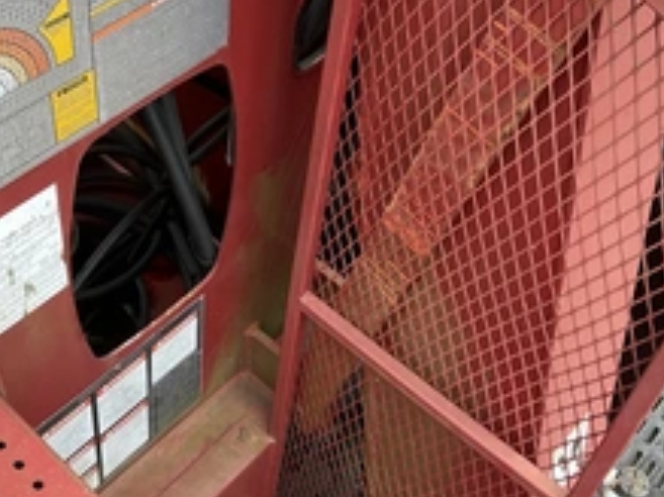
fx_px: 1016
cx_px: 224
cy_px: 158
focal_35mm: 53
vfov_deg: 27.3
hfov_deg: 35.8
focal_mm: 3
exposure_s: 1/122
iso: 20
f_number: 1.8
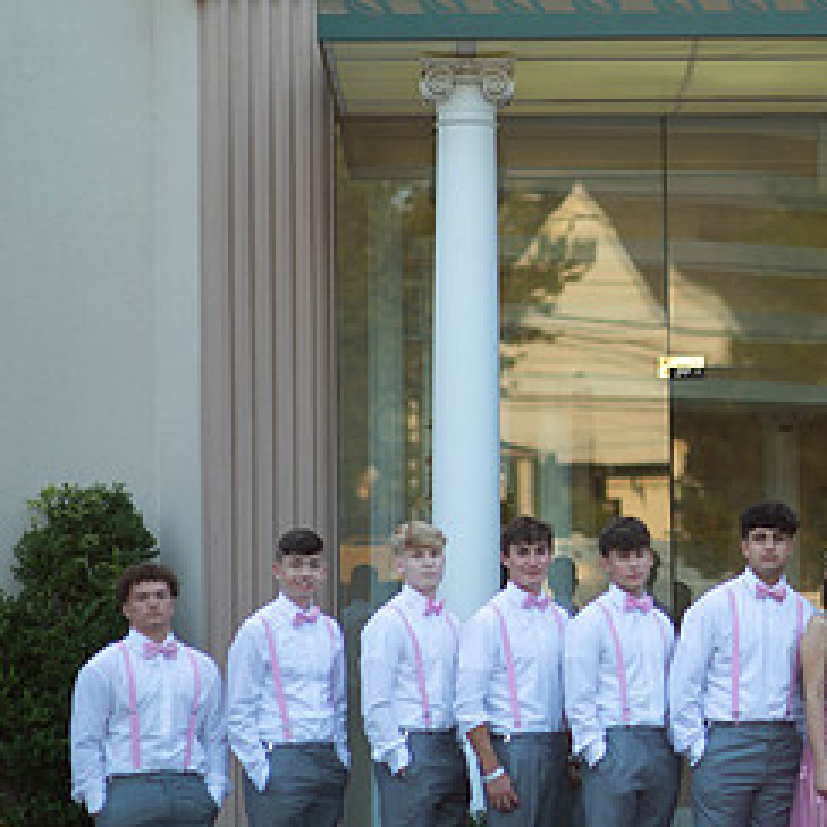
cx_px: 878
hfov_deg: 10.1
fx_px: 4649
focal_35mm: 172
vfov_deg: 10.2
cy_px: 412
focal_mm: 85
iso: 250
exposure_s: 1/1000
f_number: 2
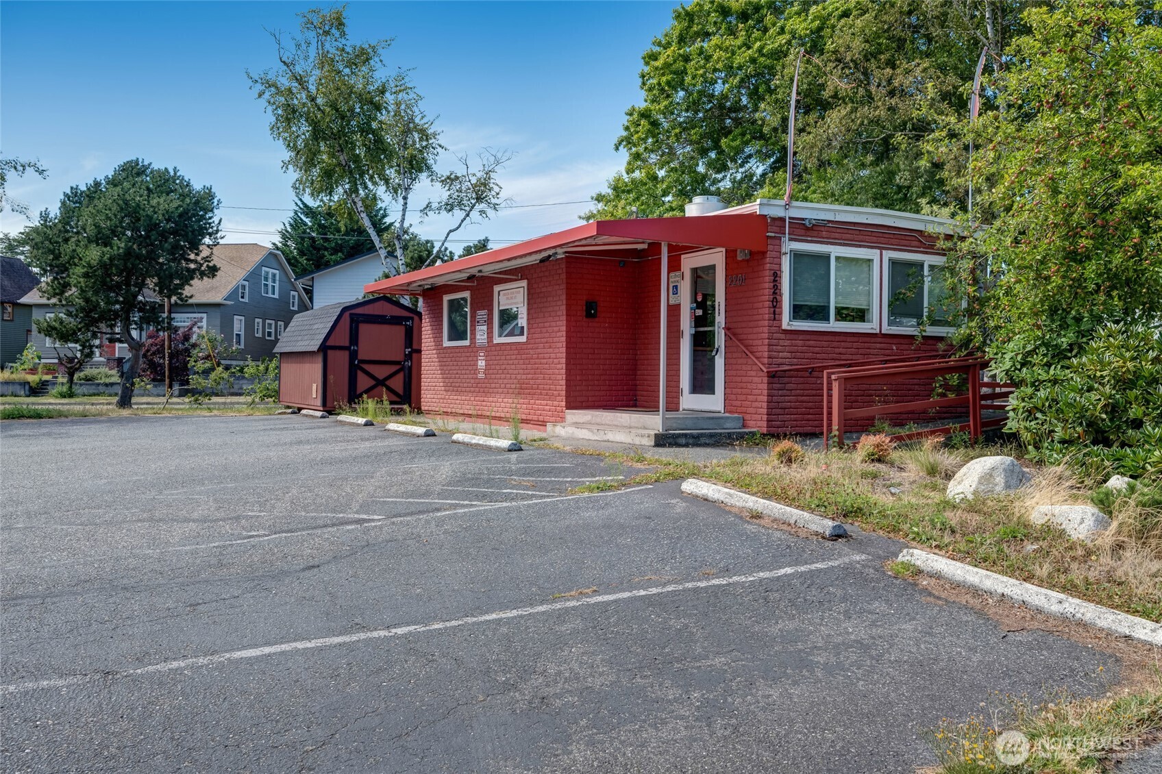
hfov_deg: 61.9
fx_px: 968
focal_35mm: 30
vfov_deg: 43.6
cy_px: 387
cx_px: 581
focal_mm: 30
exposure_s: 1/250
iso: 400
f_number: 10
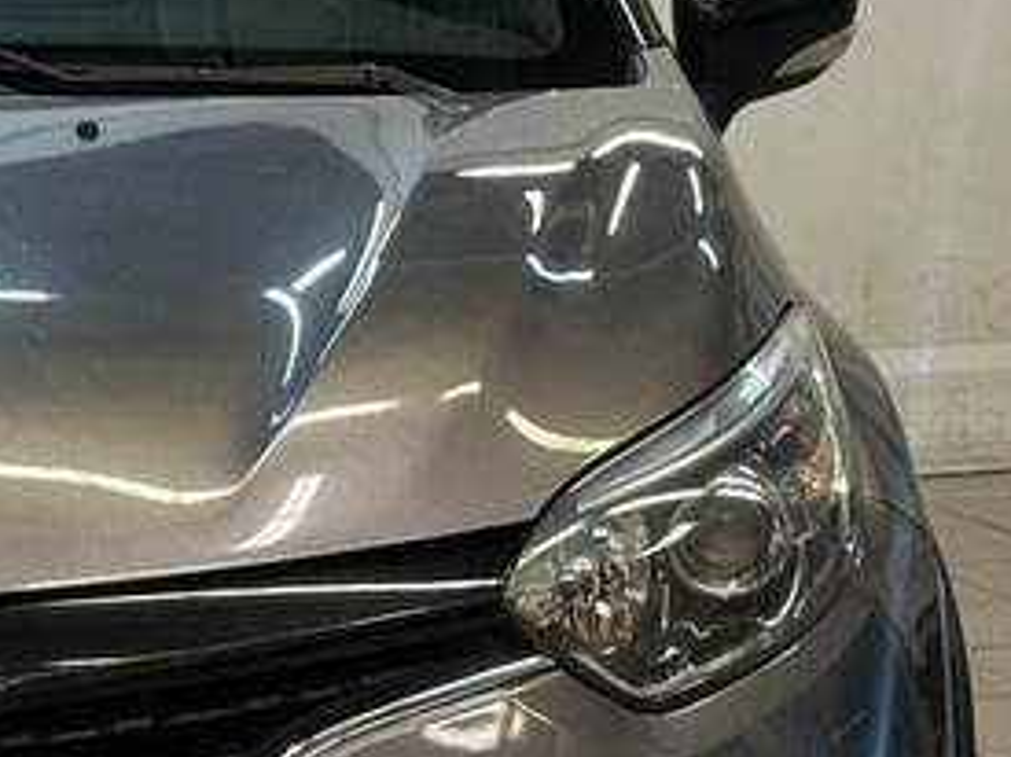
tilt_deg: -9.3
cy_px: 446
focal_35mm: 157
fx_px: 4583
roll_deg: +0.3
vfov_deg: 9.4
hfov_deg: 12.4
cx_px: -59
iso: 64
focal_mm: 6.86
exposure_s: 1/50
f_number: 1.78
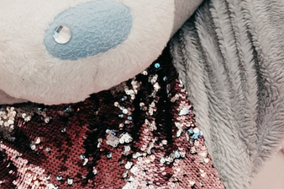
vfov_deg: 4.8
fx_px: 2236
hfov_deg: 6.7
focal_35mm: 284
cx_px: -511
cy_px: 187
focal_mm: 35
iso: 500
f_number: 4
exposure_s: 1/160
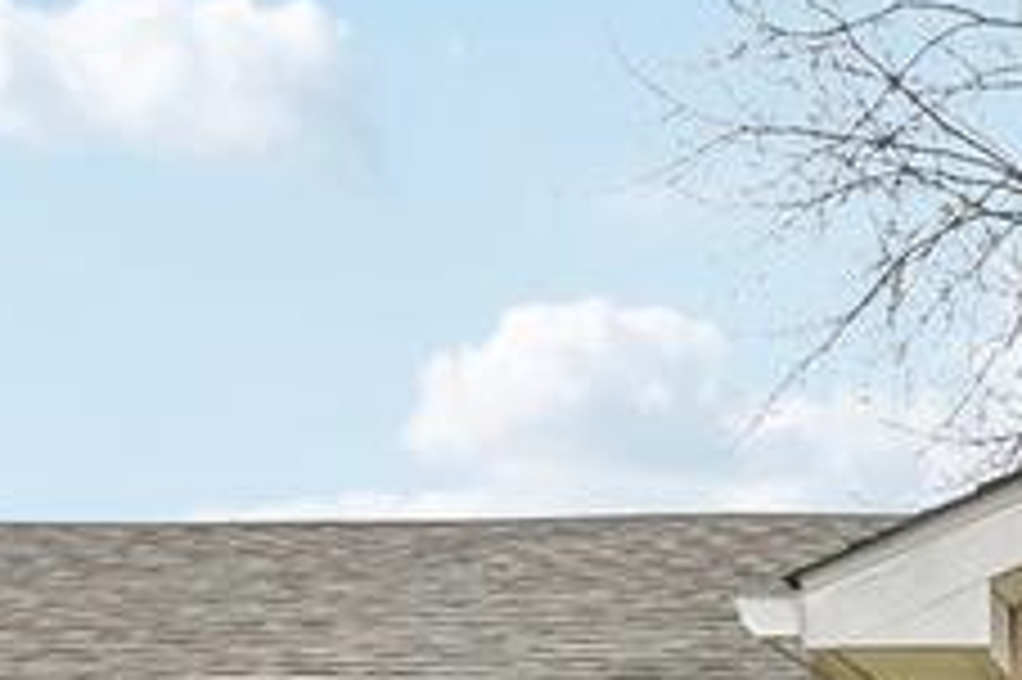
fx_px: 2525
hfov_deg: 19.7
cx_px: 1562
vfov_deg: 14.0
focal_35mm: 89
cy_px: 1130
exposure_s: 1/100
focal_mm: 14
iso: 100
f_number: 8
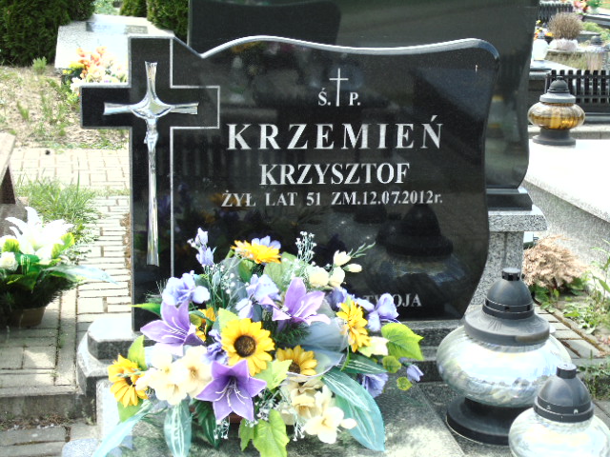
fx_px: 1093
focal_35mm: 62
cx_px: 305
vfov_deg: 23.7
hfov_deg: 31.2
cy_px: 228
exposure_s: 1/125
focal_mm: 11
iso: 80
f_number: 4.5
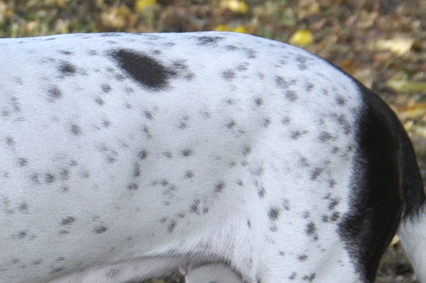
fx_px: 3732
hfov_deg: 6.5
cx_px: -27
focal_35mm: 316
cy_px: 219
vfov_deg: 4.3
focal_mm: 65
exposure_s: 1/180
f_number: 7.1
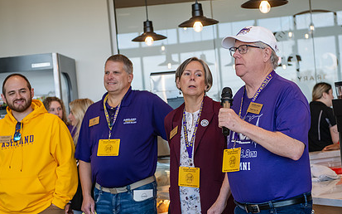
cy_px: 133
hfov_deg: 24.9
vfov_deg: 15.7
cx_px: 190
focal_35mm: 83
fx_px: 774
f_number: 3.5
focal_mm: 58
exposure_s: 1/400
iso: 1000
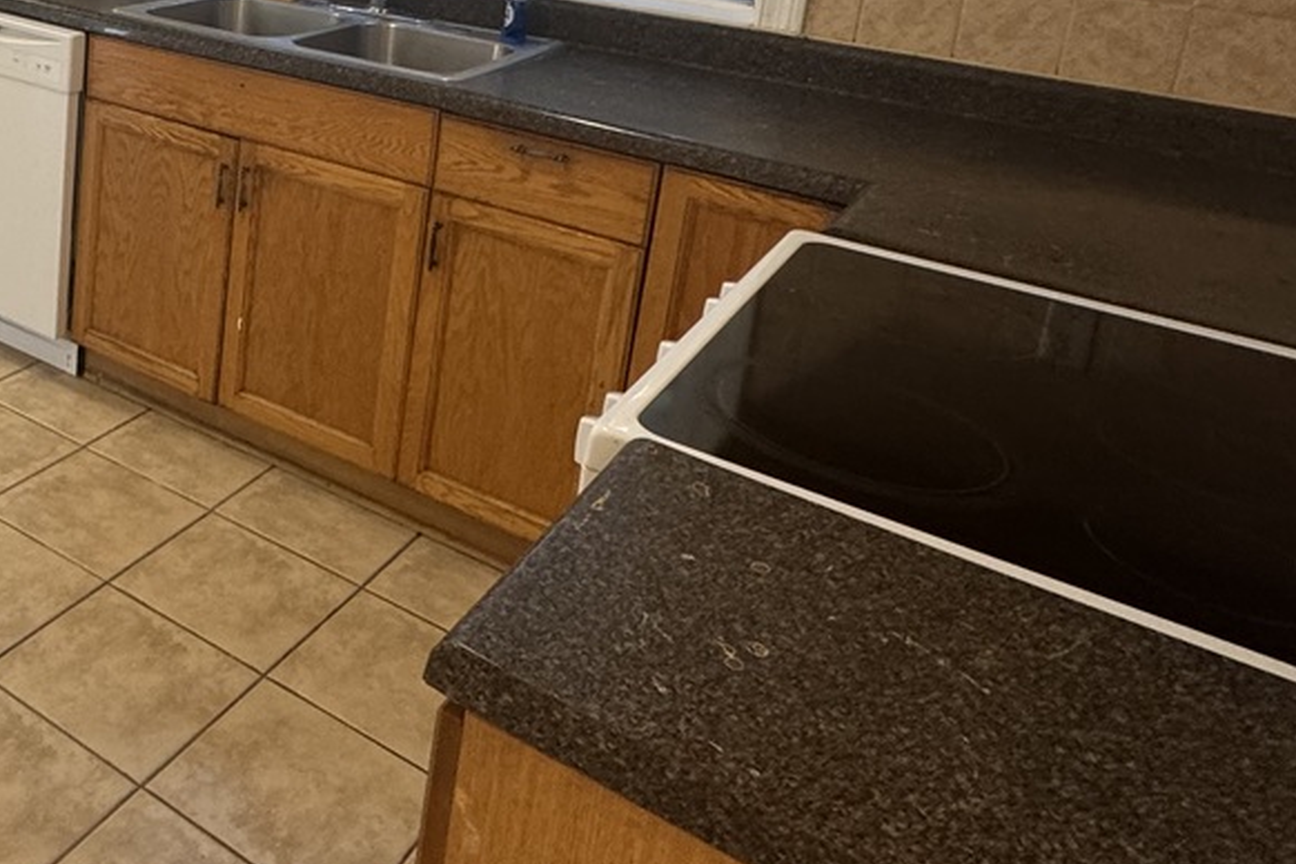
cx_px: 18
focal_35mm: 36
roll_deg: -2.9
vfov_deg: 34.1
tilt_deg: -12.3
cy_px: 33
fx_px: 1296
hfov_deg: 45.4
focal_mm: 2.22
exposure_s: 1/60
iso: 250
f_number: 2.2
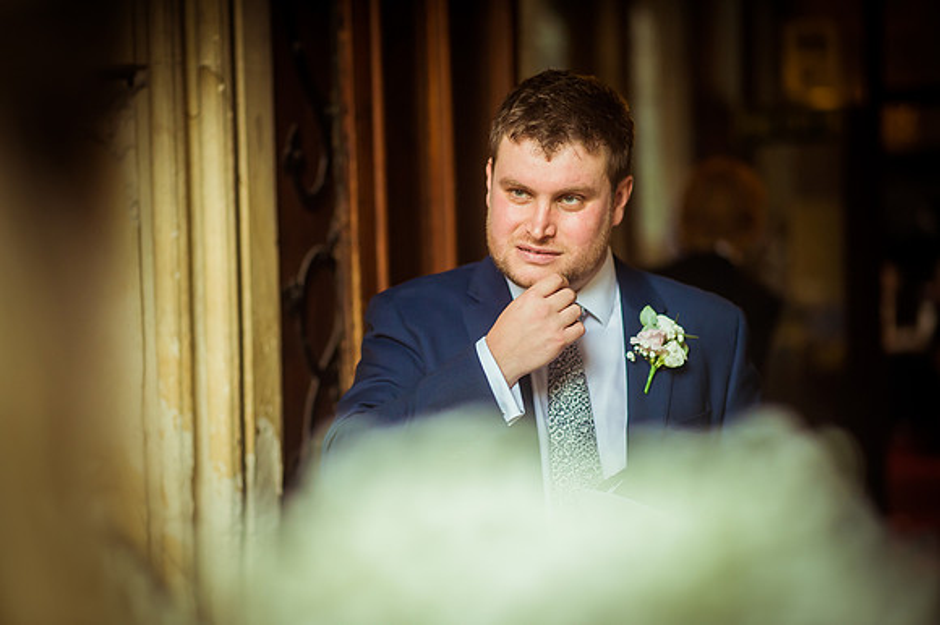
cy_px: 312
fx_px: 2218
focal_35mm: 85
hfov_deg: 23.9
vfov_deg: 16.1
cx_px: 470
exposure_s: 1/2500
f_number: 2
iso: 1400
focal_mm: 85
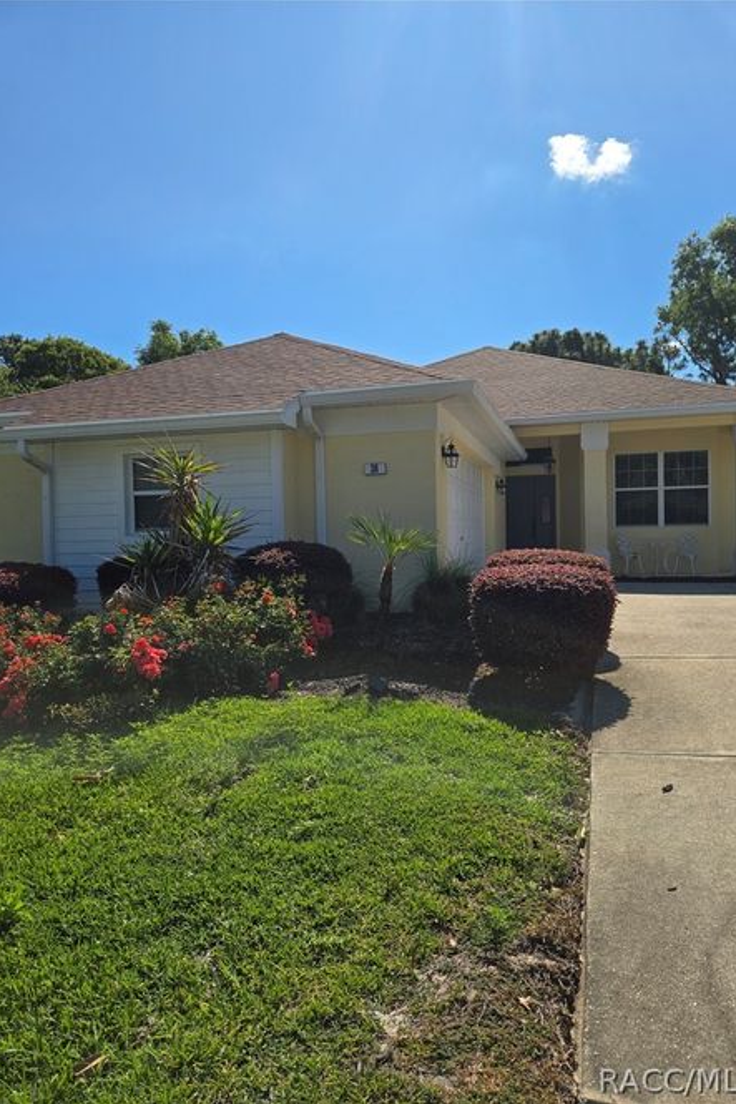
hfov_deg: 53.1
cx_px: 382
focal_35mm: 24
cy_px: 552
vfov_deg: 73.8
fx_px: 736
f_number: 1.8
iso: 25
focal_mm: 5.4
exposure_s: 1/2517
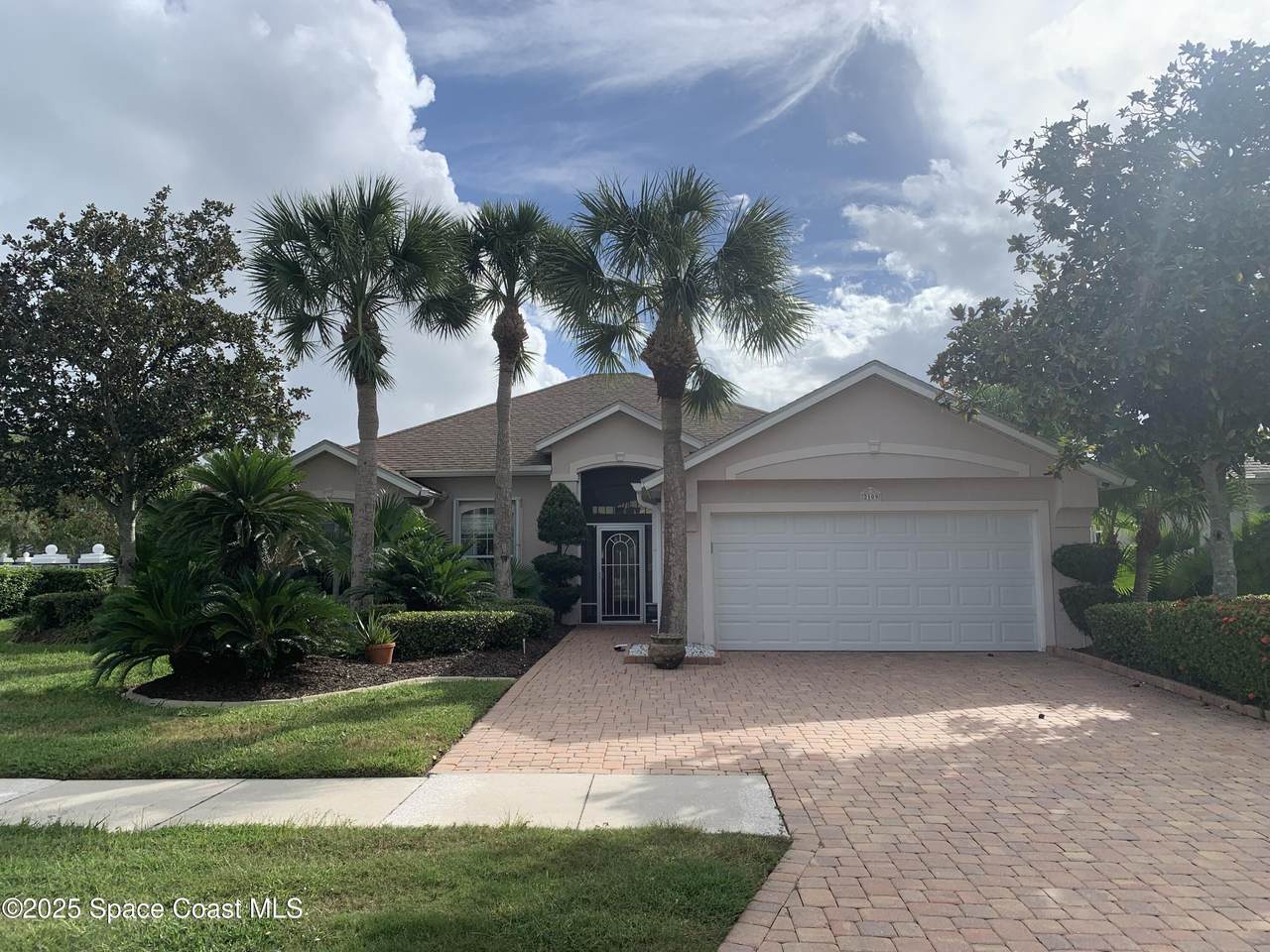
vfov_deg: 53.1
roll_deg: +1.1
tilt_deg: +4.4
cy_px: 476
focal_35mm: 26
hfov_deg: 67.3
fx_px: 954
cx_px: 635
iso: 25
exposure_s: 1/3521
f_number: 1.8
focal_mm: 4.25
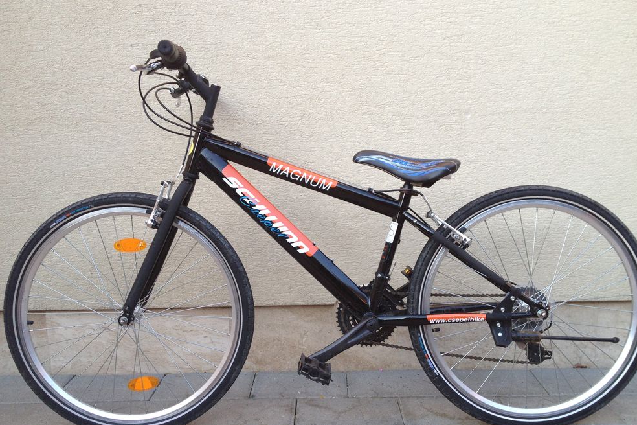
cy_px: 242
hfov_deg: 51.9
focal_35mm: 37
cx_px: 323
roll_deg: +0.8
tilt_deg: -11.0
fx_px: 655
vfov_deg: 35.9
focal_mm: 4.28
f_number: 2.4
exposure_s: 1/120
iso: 50
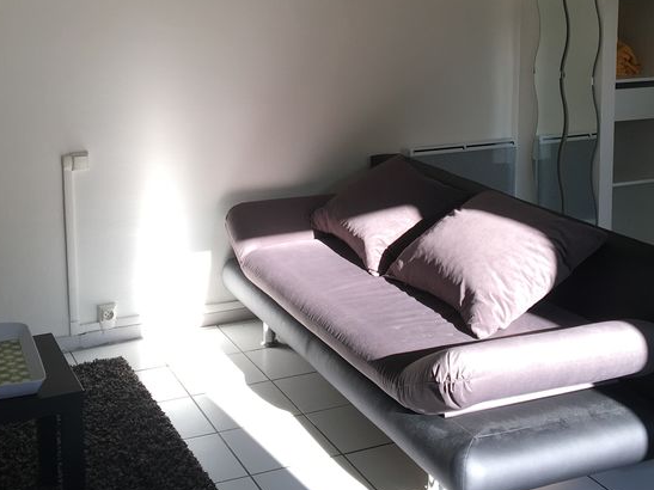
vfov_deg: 27.1
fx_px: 1001
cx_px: 334
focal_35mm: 53
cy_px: 112
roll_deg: +0.2
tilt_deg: -9.1
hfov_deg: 36.2
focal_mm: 4.15
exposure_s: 1/118
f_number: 2.2
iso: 25
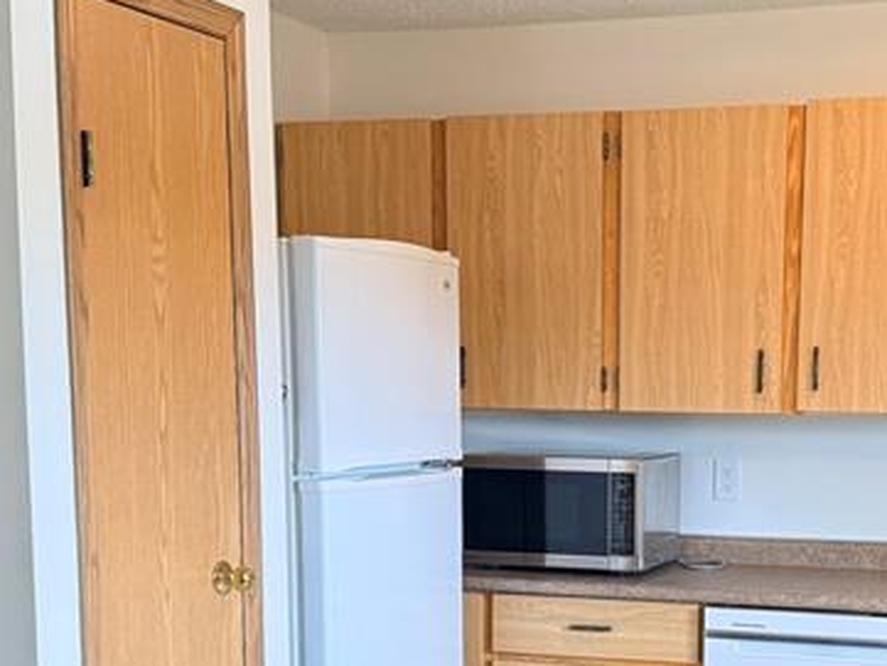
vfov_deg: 21.2
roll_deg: -0.5
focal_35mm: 68
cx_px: 624
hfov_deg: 28.3
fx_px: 1743
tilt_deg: -6.9
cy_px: 602
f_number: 1.78
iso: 250
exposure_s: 1/120
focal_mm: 6.76
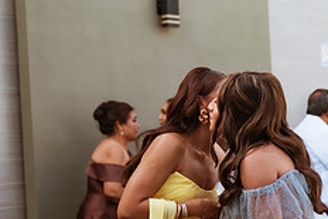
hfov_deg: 20.6
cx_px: 339
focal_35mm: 95
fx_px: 866
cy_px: 166
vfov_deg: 14.4
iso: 100
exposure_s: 1/800
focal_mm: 38
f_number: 2.8
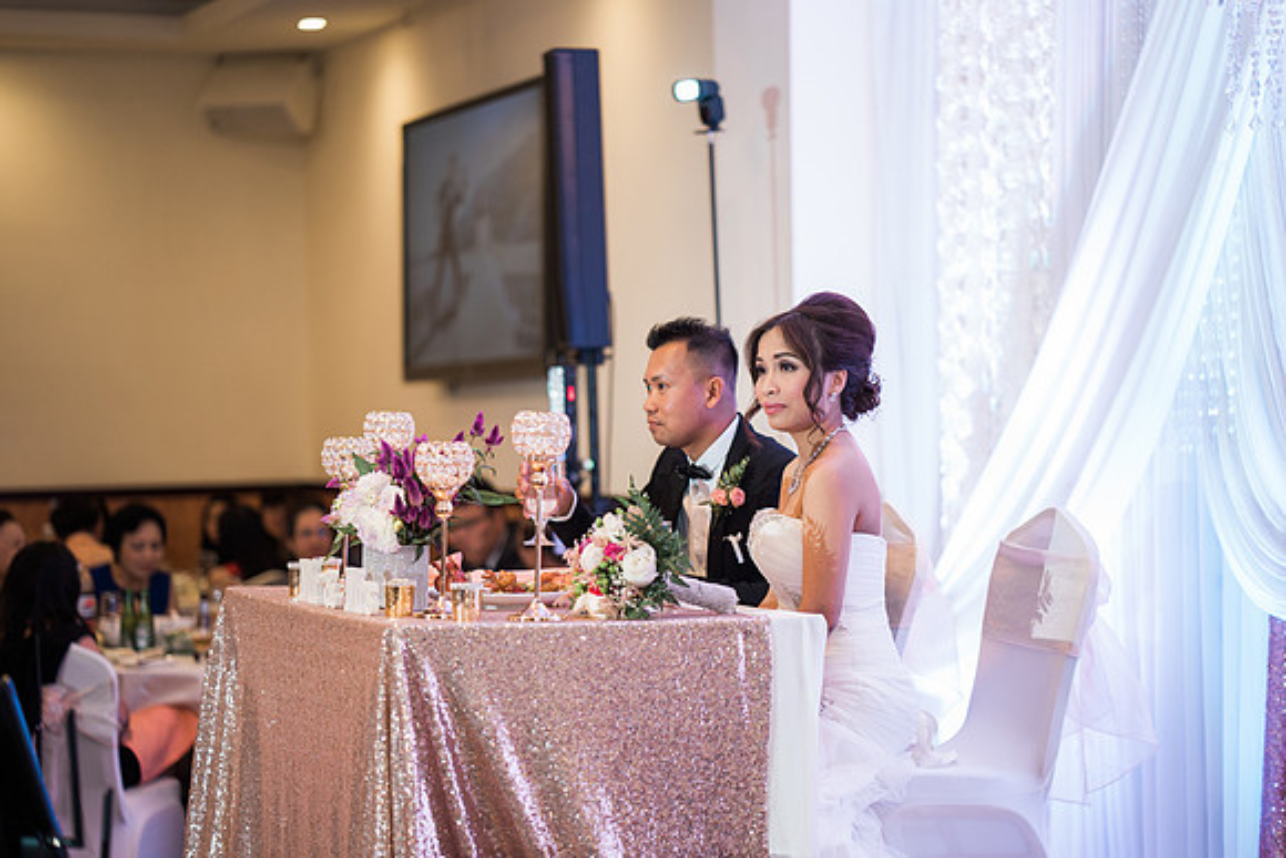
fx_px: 3037
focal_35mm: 85
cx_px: 643
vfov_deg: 16.1
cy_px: 429
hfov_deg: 23.9
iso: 640
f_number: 1.8
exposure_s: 1/200
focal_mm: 85
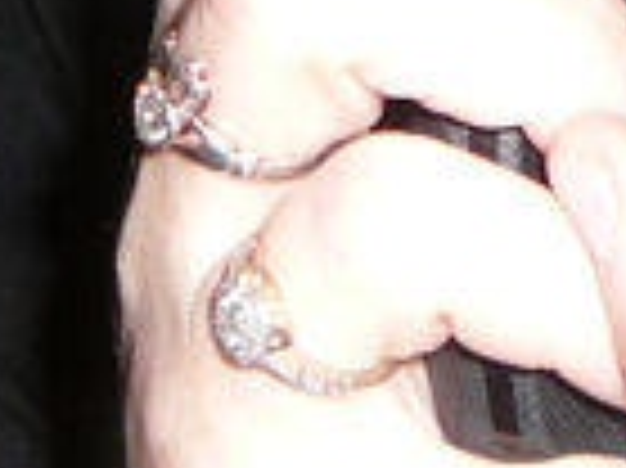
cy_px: -263
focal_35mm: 170
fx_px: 3072
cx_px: 626
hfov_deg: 11.5
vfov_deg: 8.5
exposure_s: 1/30
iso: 100
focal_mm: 5.2
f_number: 2.8
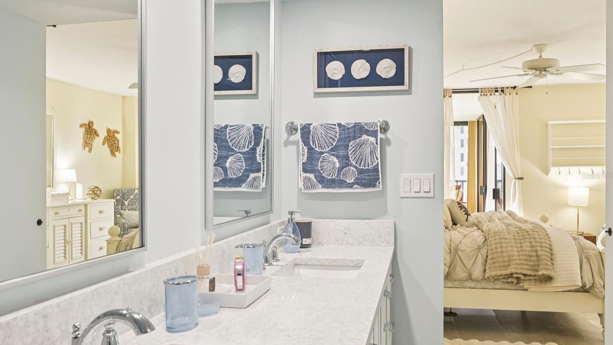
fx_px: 504
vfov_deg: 37.8
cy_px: 176
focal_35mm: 31
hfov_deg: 62.6
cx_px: 304
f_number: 8
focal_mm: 29
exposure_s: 1/30
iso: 400
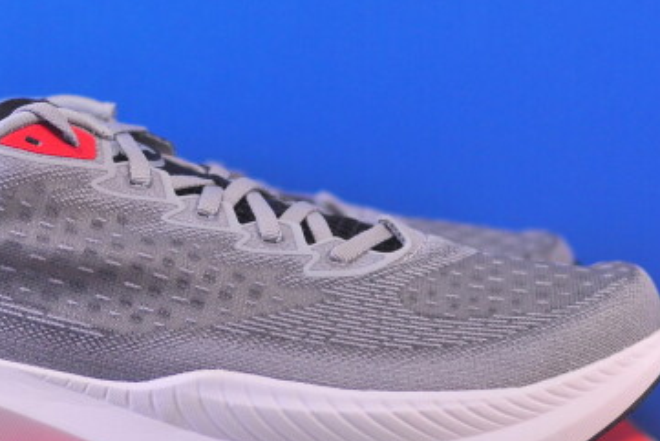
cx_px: 139
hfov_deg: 12.3
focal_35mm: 166
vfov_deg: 8.3
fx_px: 3044
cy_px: 129
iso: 250
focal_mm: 50
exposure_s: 1/320
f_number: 2.5
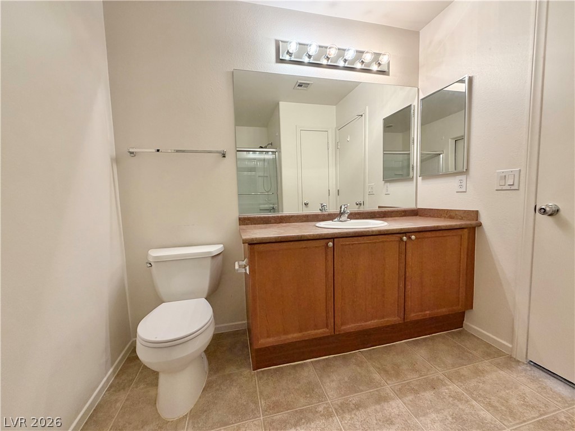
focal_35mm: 14
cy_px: 216
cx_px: 288
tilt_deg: -5.0
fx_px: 233
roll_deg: +1.4
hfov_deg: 102.1
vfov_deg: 85.7
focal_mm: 2.22
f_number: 2.2
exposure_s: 1/120
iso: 250
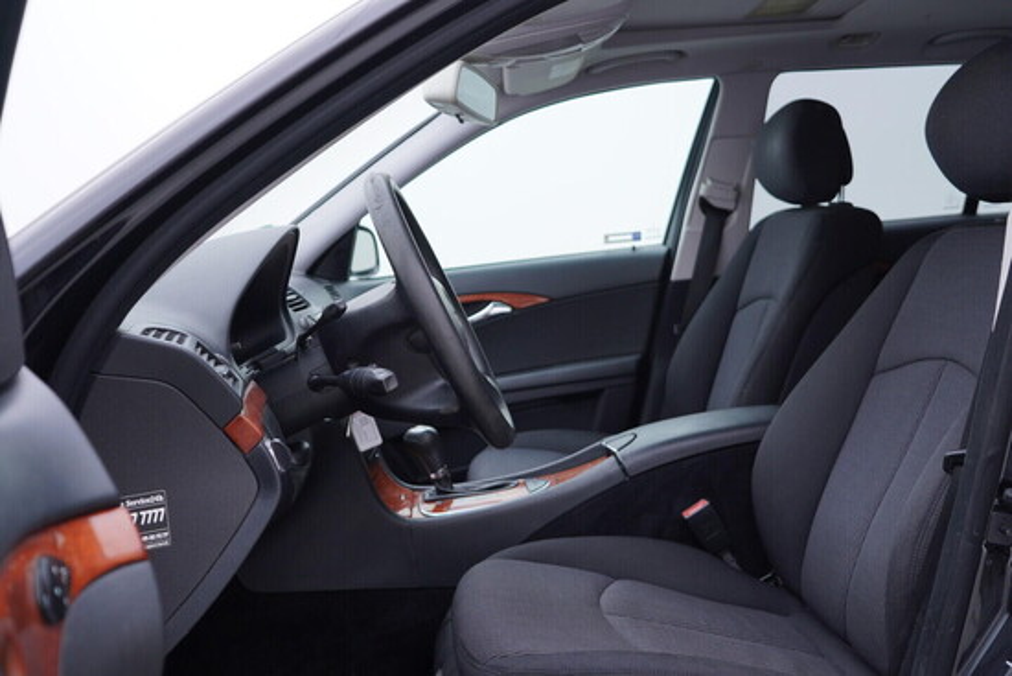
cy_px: 338
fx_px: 1012
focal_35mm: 36
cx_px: 506
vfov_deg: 36.9
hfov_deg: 53.1
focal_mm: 24
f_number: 3.2
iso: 125
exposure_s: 1/50
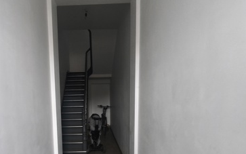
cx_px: 91
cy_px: 113
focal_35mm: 28
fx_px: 188
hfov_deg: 65.4
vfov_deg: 43.3
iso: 320
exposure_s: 1/33.3
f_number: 2.2
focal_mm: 1.91
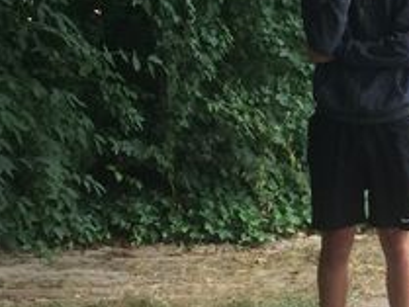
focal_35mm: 111
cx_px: 720
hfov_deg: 15.4
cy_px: 211
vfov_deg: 13.3
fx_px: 1312
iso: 32
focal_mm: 4.15
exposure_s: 1/33
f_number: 2.2
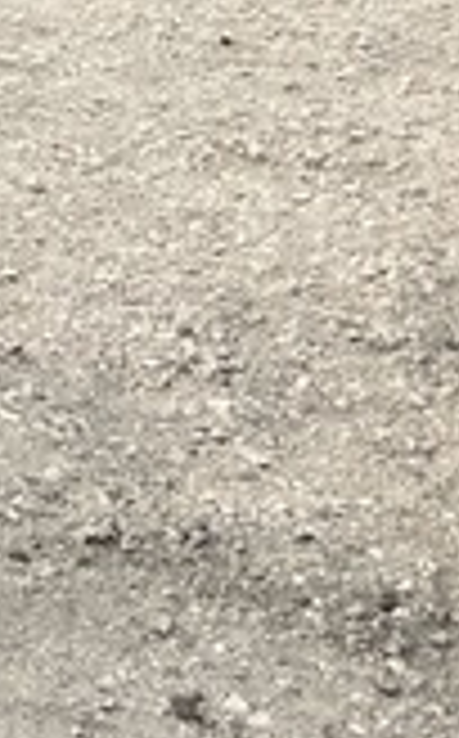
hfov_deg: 10.4
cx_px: -432
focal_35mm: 116
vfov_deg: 17.2
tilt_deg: -7.6
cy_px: -148
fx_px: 2330
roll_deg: -1.1
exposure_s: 1/674
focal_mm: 3.99
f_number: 1.8
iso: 20
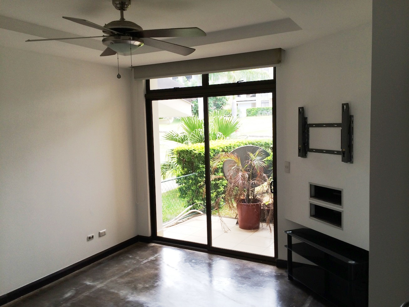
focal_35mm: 30
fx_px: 354
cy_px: 154
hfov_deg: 60.0
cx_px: 204
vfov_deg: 46.8
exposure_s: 1/60
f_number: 2.2
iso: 40
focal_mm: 4.12
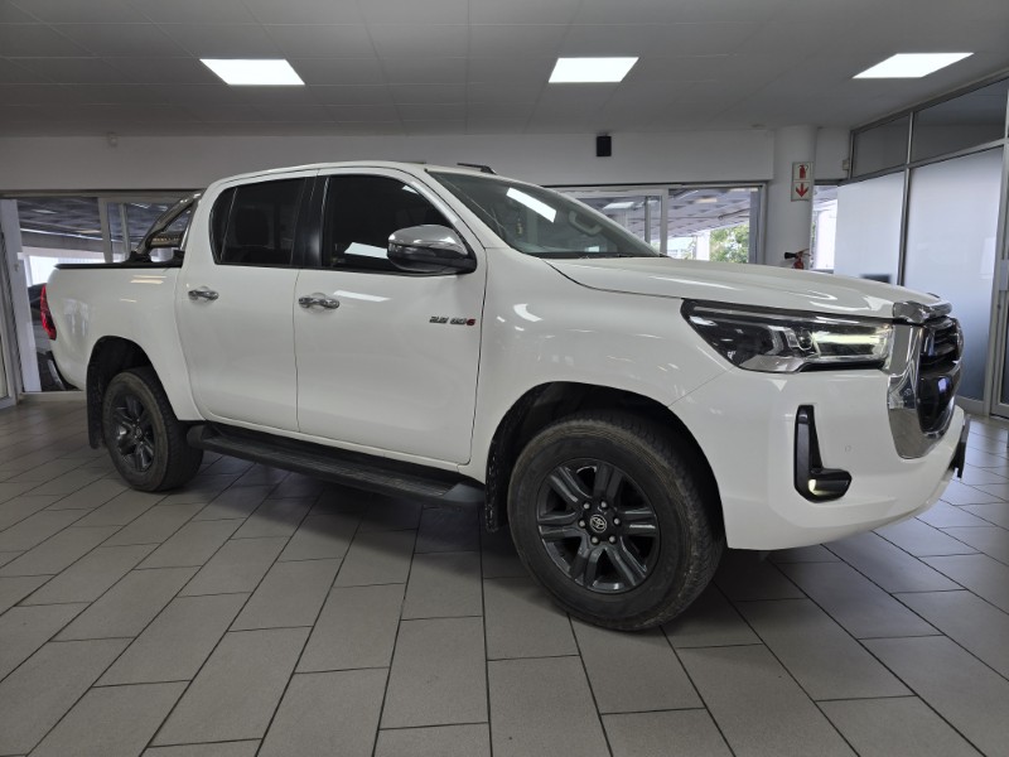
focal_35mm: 23
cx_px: 504
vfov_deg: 58.9
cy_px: 378
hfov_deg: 73.9
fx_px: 670
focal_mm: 6.3
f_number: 1.7
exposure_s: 1/59.5
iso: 20
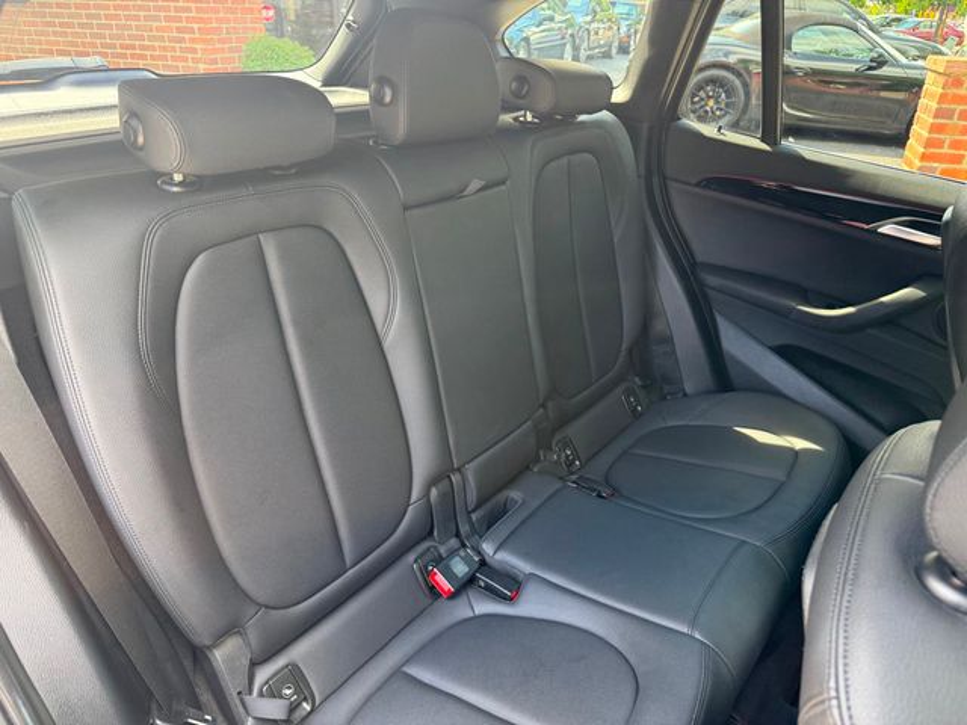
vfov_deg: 56.8
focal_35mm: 24
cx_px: 484
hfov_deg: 71.6
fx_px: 670
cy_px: 362
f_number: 1.78
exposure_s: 1/85
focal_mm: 6.76
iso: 200
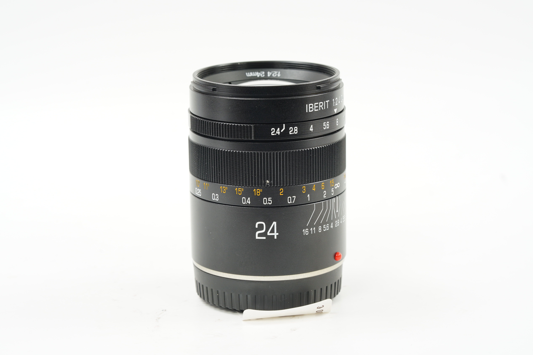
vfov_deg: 15.2
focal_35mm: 90
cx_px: 266
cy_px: 178
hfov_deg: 22.6
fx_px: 1332
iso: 200
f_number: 11
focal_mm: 90
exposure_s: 1/1.6
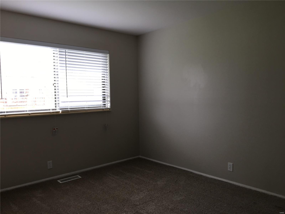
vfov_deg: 48.2
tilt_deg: -2.3
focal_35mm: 29
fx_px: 239
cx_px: 142
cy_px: 107
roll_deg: +0.3
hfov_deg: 61.7
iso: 32
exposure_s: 1/60
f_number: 2.2
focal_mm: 4.15
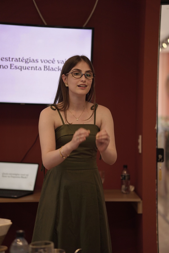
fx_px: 591
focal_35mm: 84
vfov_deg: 24.2
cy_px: 126
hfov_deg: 16.3
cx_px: 84
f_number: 1.4
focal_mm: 56
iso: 100
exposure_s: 1/160
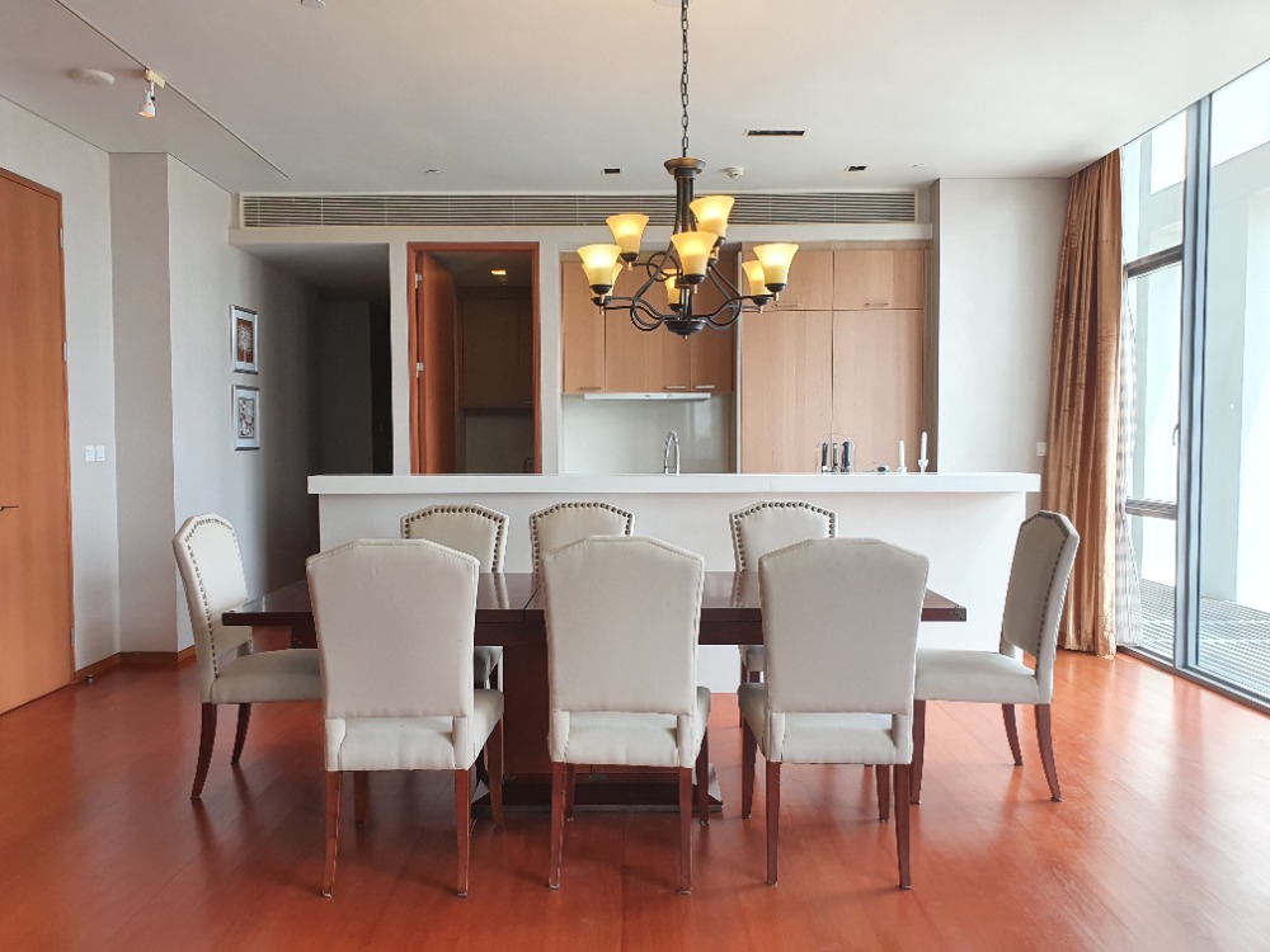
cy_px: 476
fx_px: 954
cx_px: 635
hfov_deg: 67.3
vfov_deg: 53.1
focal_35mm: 26
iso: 80
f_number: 2.4
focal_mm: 4.32
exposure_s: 1/100
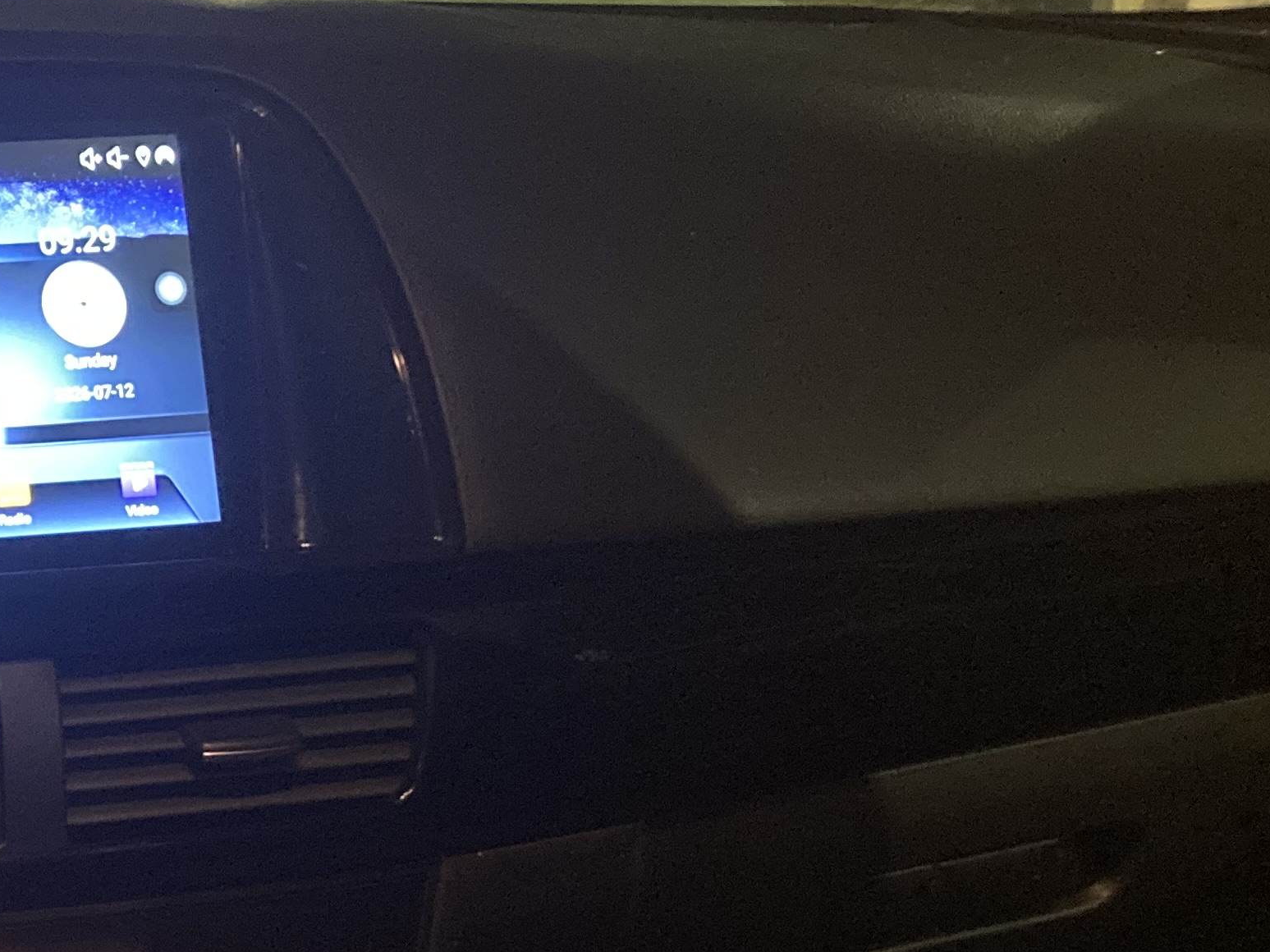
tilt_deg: -19.1
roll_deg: -0.4
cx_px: -327
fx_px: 2678
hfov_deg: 23.8
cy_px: 822
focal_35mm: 73
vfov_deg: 19.8
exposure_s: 1/23
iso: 640
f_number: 1.8
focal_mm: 3.99
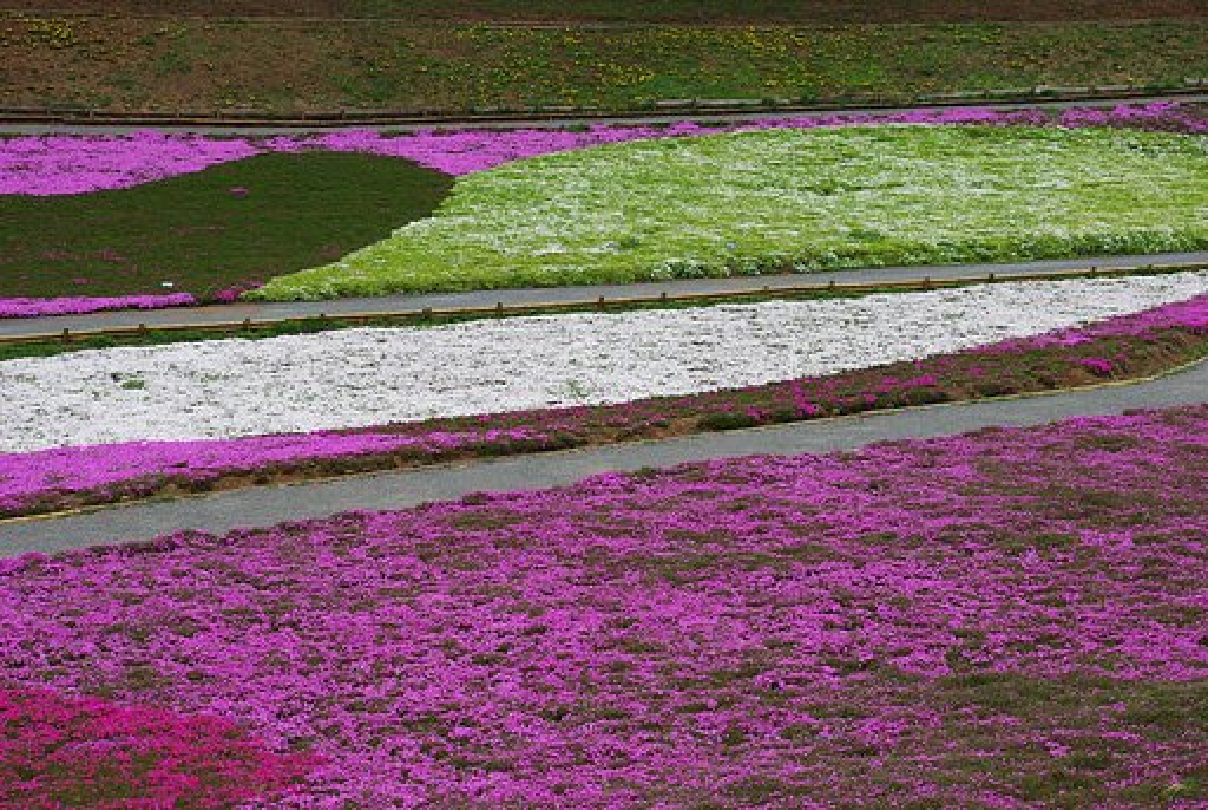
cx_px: 604
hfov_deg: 24.7
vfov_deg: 16.7
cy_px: 405
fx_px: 2755
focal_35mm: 82
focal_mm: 55
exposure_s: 1/500
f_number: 11
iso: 400
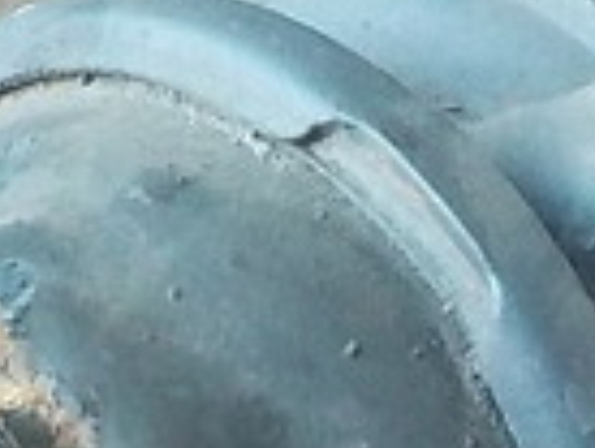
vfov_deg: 10.5
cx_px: 379
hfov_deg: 14.2
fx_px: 2393
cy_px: 556
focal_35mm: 139
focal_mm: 4.1
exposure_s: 1/40
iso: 800
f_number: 3.3
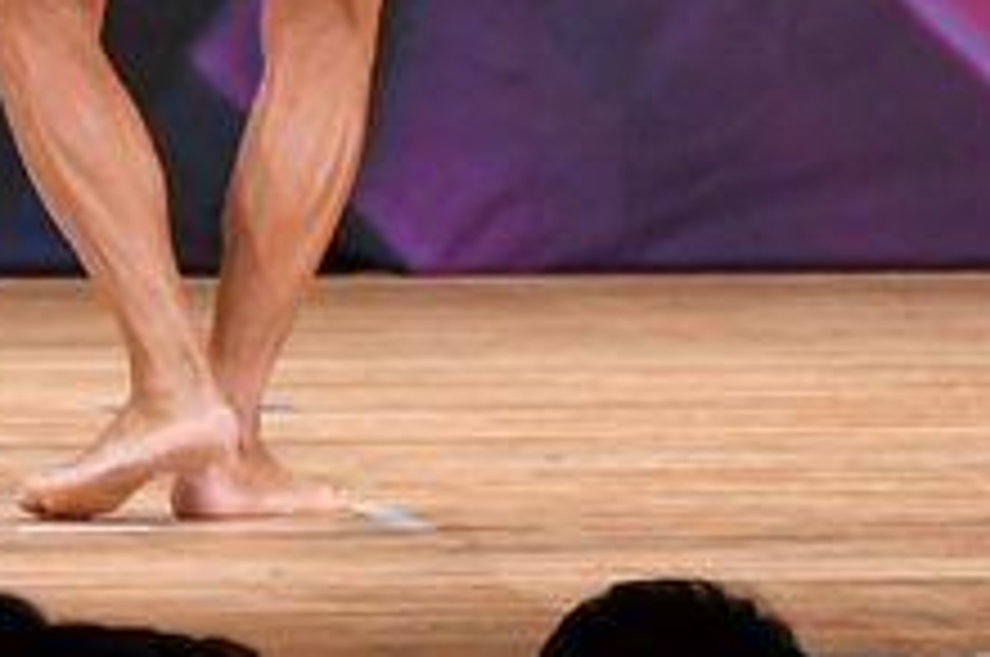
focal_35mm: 953
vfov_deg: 1.4
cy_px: -333
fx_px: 26169
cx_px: 92
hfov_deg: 2.2
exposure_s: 1/400
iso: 3200
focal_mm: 180
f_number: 5.6
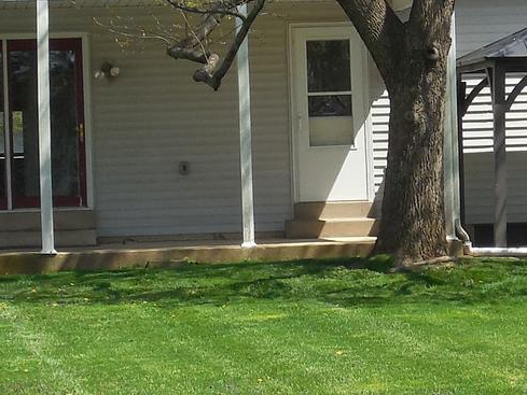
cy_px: 206
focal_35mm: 201
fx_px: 3061
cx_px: 308
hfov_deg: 9.8
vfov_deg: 7.4
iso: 125
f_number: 4
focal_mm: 8.7
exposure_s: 1/500
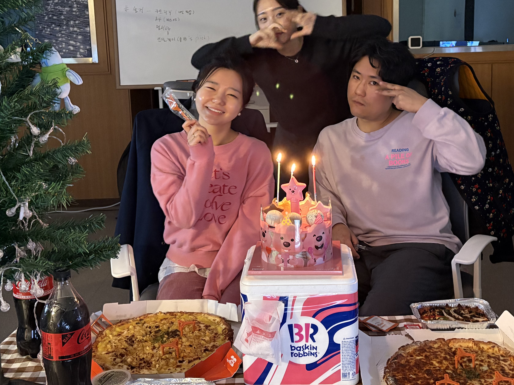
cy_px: 119
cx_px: 285
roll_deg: +2.0
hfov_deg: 42.9
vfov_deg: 32.5
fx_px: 653
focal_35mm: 44
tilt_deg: -8.9
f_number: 1.6
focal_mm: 5.96
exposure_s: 1/30
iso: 1000
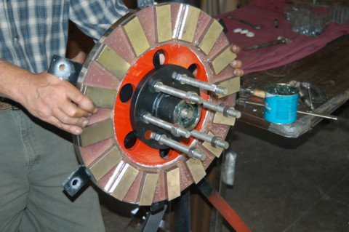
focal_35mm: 42
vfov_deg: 31.8
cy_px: 116
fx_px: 407
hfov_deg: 46.4
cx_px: 174
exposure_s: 1/60
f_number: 3.5
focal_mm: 28
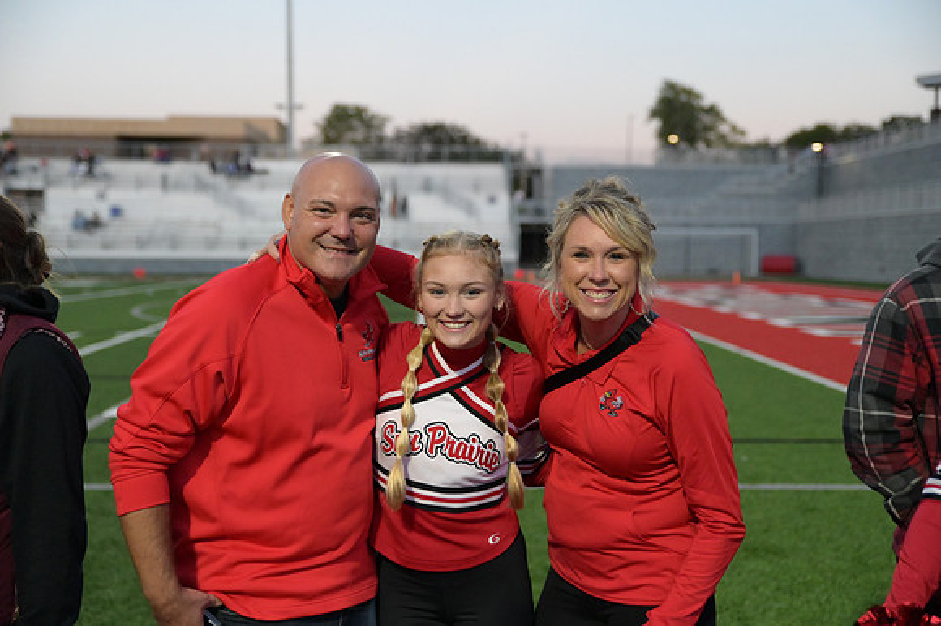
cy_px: 313
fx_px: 1254
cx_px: 470
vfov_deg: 28.0
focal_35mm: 48
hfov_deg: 41.1
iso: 9000
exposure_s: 1/8000
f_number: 2.8
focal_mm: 48
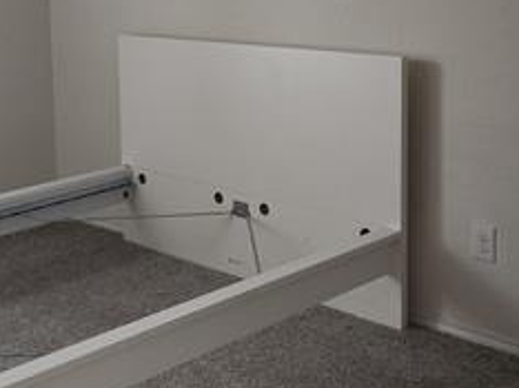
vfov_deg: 22.8
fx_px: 944
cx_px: 104
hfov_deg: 30.0
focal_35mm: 63
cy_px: 60
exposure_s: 1/60
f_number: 1.8
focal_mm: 5.4
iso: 50
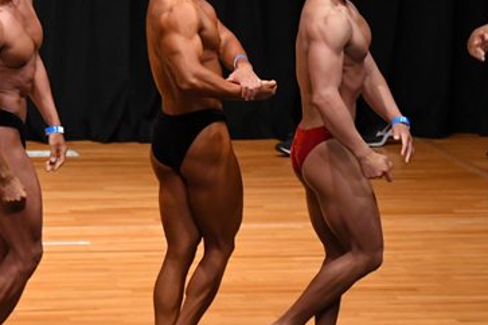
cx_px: 357
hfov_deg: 5.2
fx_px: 5408
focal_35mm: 399
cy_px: 103
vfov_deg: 3.4
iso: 5000
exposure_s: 1/400
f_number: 5.6
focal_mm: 125
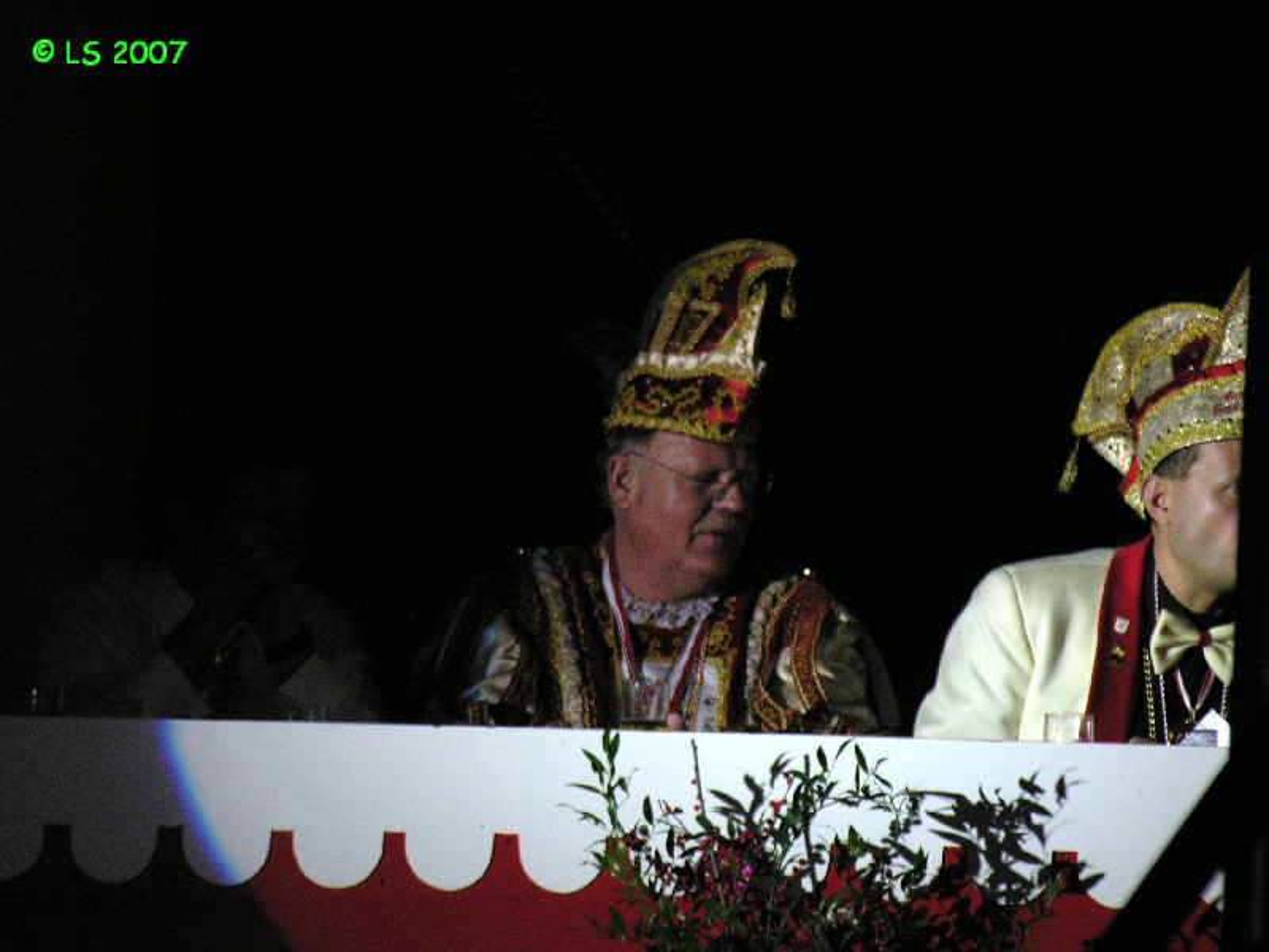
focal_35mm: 267
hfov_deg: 7.4
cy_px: 476
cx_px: 634
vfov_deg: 5.6
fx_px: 9788
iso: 200
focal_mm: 68
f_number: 4.6
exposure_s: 1/120
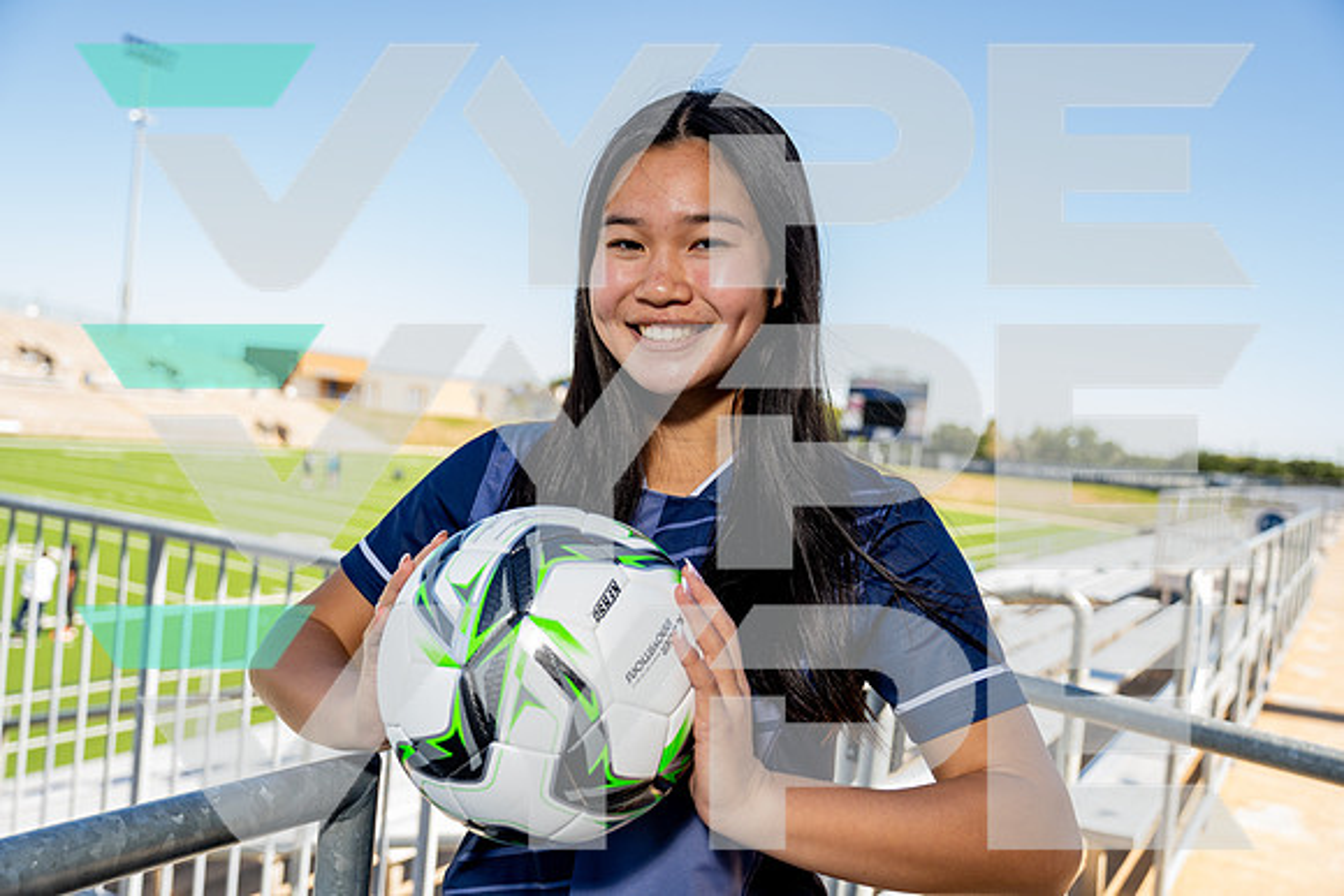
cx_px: 672
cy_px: 448
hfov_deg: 55.8
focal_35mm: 34
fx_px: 1270
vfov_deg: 38.9
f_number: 4
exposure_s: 1/250
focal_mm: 34
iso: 100
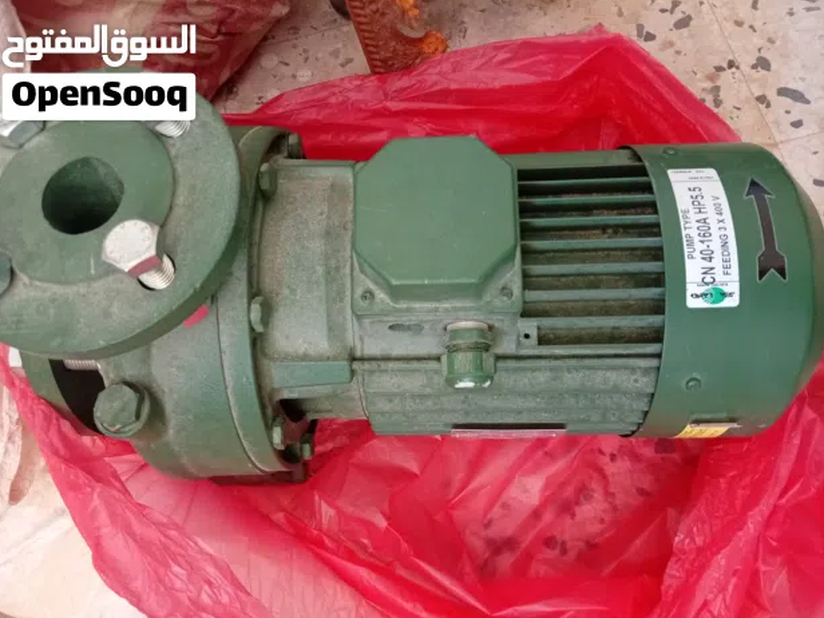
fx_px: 643
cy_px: 313
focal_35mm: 27
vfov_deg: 51.4
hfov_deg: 65.3
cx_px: 397
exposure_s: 1/33.3
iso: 274
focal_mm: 4.15
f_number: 1.8
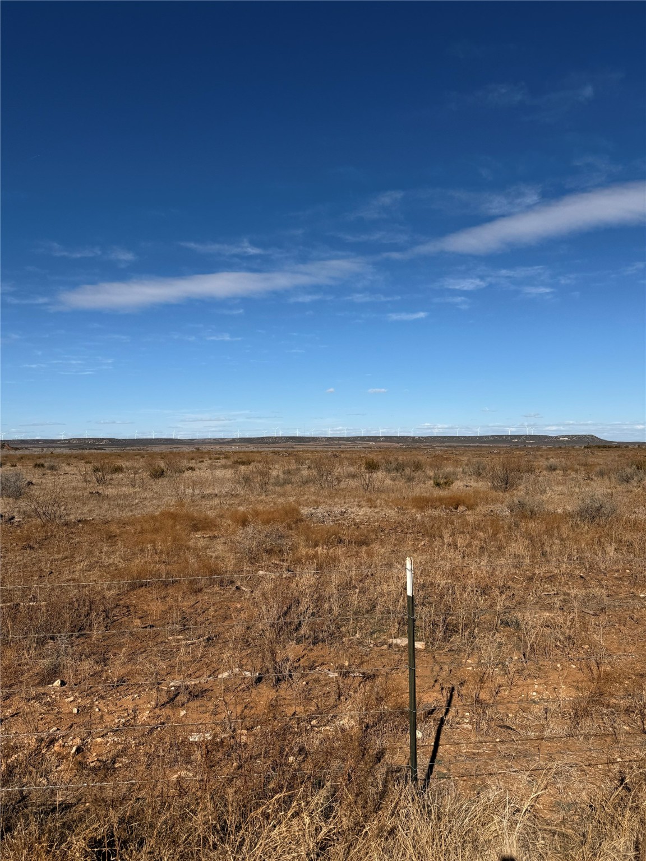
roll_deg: -0.6
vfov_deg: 71.6
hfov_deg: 56.8
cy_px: 430
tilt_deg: -0.1
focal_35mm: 24
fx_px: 597
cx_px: 323
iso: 80
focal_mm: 6.76
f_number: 1.78
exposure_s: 1/8130
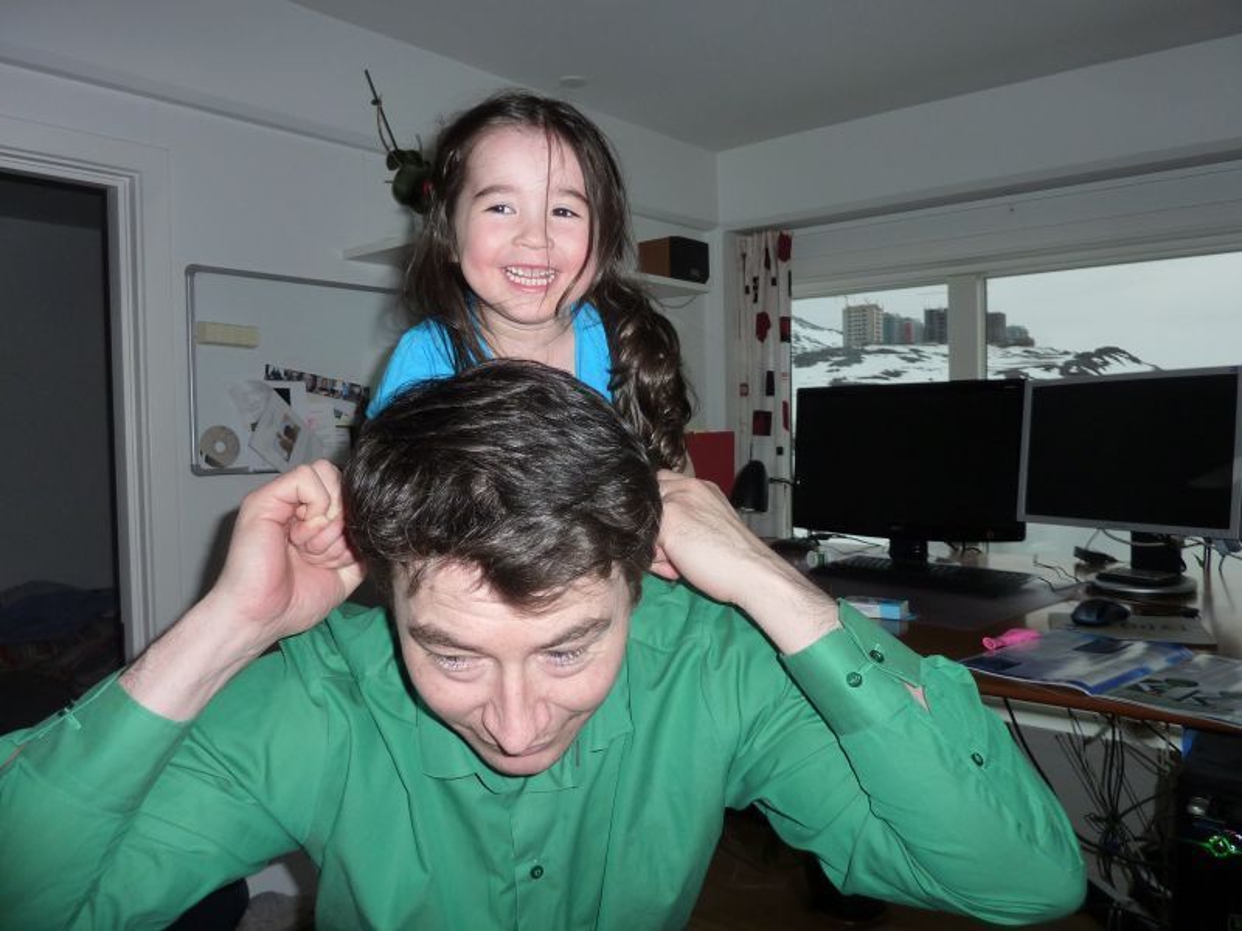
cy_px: 466
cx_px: 621
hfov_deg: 69.4
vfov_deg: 54.9
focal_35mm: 25
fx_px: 897
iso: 125
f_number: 3.3
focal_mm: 4.1
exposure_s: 1/125
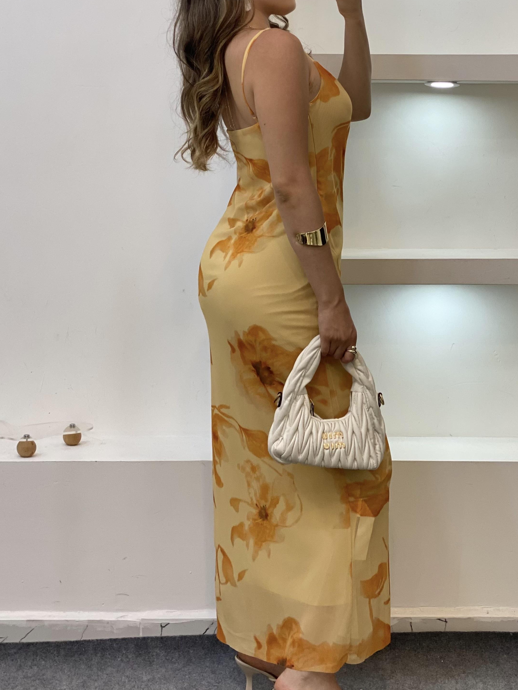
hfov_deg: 20.7
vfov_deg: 27.4
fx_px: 1416
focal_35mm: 71
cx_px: 298
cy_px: 311
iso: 64
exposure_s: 1/100
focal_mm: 6
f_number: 2
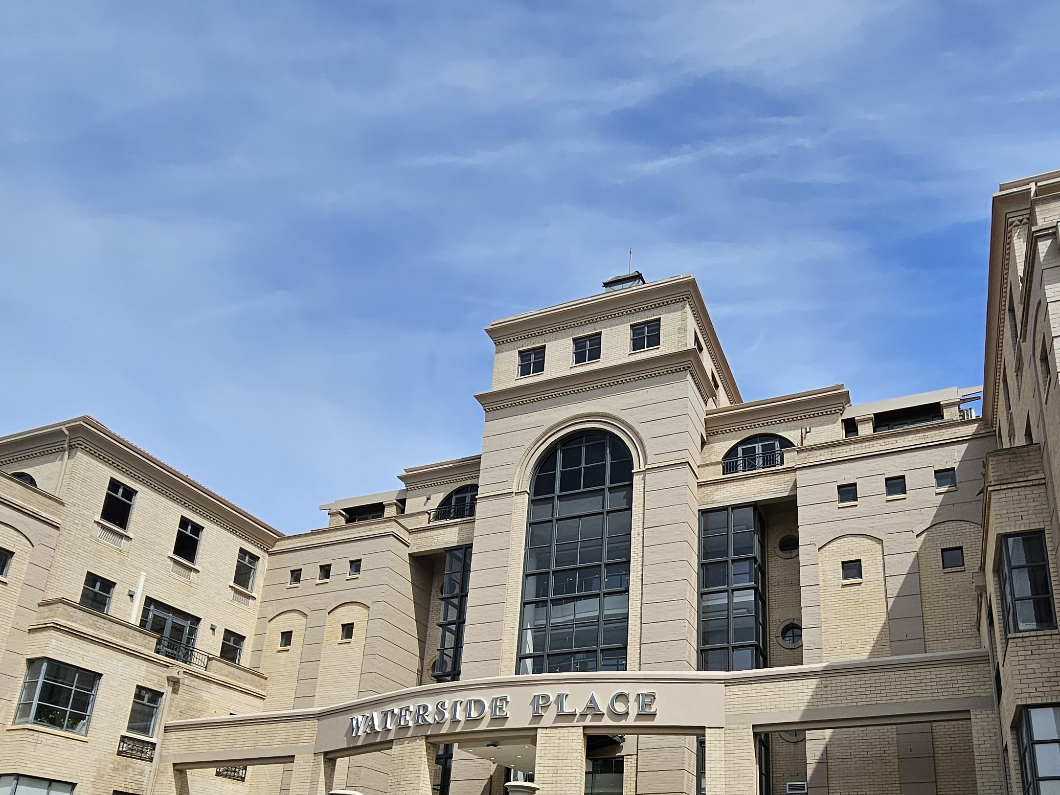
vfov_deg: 51.8
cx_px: 678
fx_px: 735
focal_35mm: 24
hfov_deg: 70.2
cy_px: 676
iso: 50
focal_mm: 2.2
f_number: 2.2
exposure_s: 1/3143
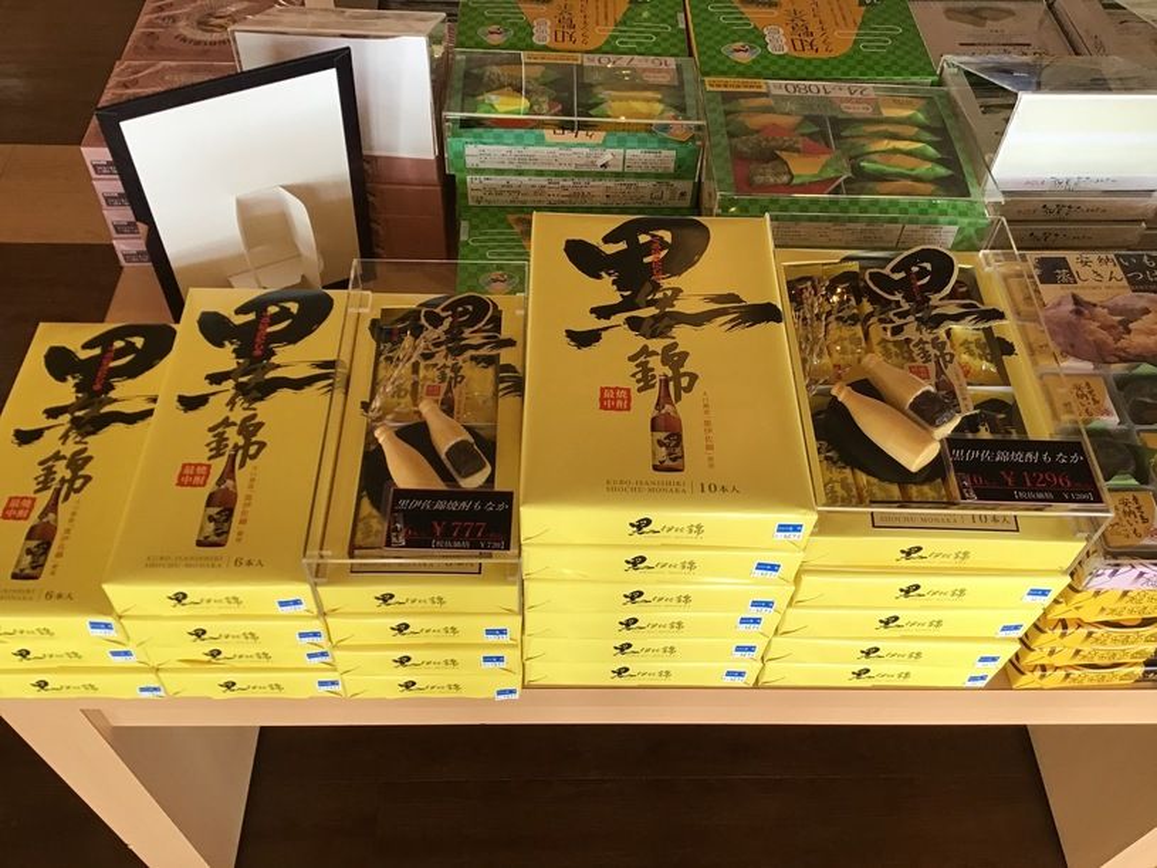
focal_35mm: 31
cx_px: 578
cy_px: 434
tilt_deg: -53.1
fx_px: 1036
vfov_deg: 45.4
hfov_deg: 58.4
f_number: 2.4
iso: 50
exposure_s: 1/30
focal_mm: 3.3
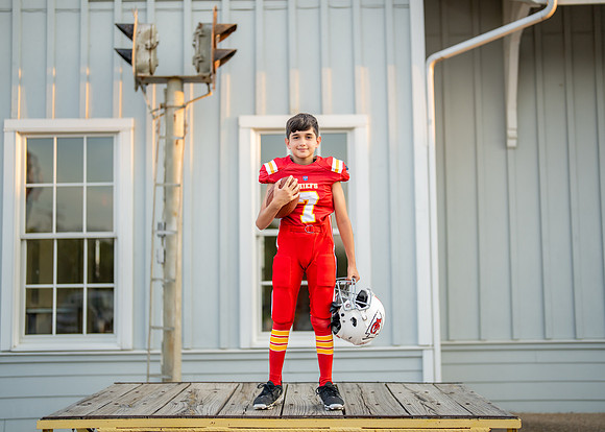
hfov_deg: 35.9
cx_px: 309
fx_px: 933
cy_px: 213
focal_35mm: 54
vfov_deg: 26.1
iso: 200
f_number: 1.2
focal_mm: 50
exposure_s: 1/2500
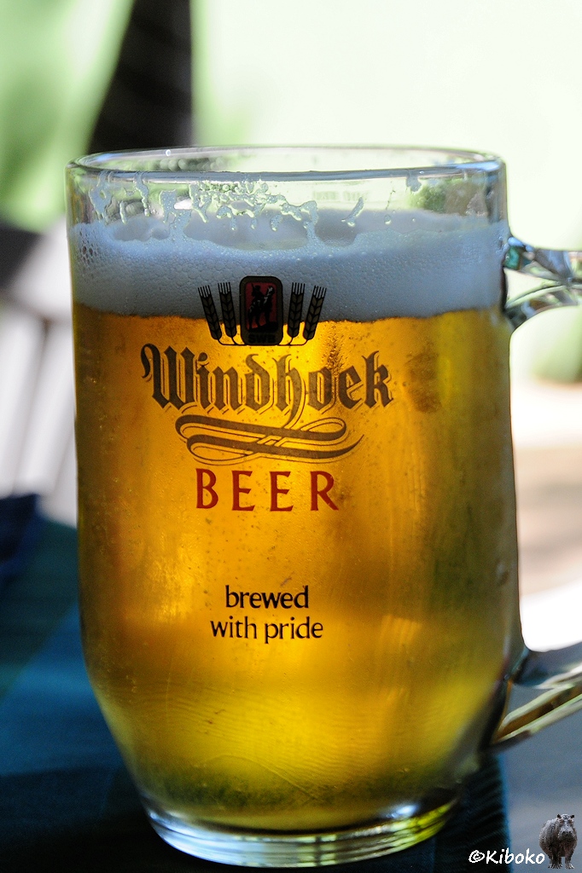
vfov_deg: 29.9
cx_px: 291
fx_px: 1638
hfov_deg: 20.1
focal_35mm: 68
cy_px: 436
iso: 400
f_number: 4.8
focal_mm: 45
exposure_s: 1/320
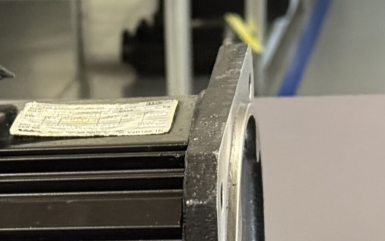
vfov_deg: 8.8
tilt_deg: -25.0
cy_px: 328
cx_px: -3
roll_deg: +5.2
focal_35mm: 146
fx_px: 1532
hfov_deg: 14.1
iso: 500
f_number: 1.78
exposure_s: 1/25
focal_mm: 6.76
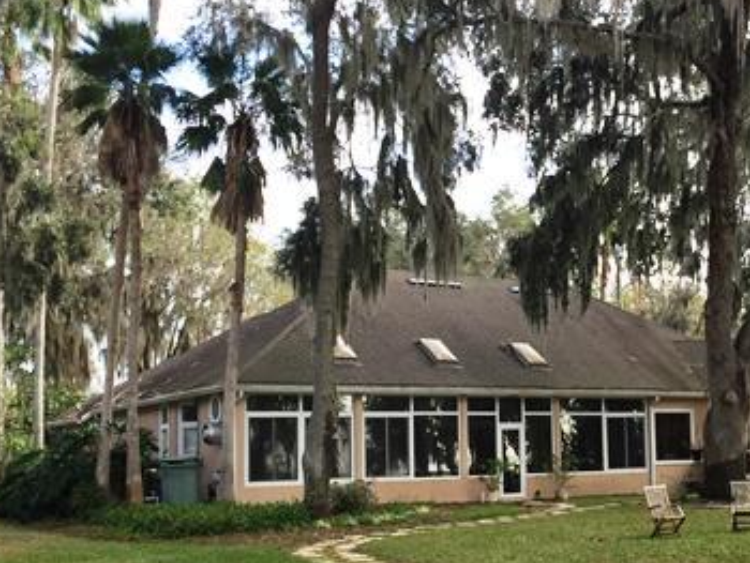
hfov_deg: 35.1
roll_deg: +1.0
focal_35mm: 53
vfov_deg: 27.4
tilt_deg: +4.0
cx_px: 587
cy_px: 364
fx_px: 1149
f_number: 2.2
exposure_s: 1/356
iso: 32
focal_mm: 4.15
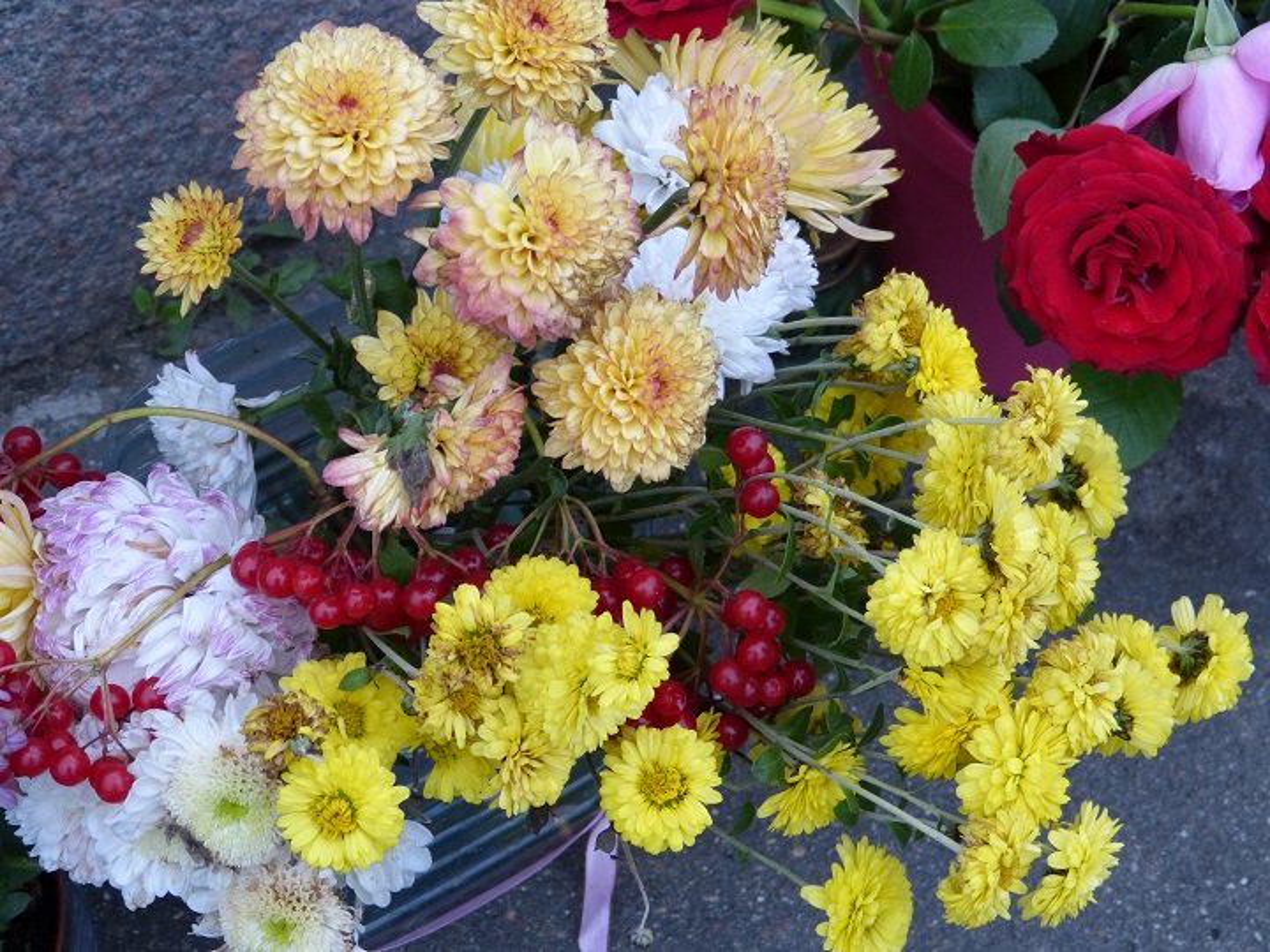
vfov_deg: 14.4
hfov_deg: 19.1
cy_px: 476
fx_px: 3779
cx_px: 635
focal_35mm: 103
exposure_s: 1/50
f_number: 3.5
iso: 400
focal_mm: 18.6
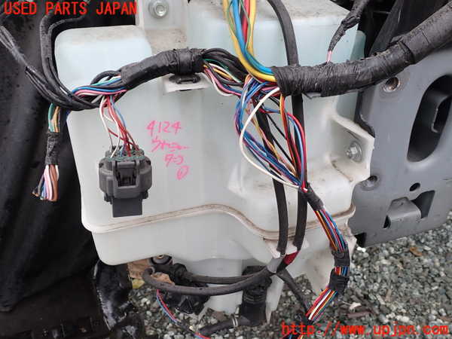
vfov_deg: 46.8
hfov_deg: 60.0
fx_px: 392
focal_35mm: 30
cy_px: 170
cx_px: 226
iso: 100
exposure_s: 1/125
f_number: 3.2
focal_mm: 5.4
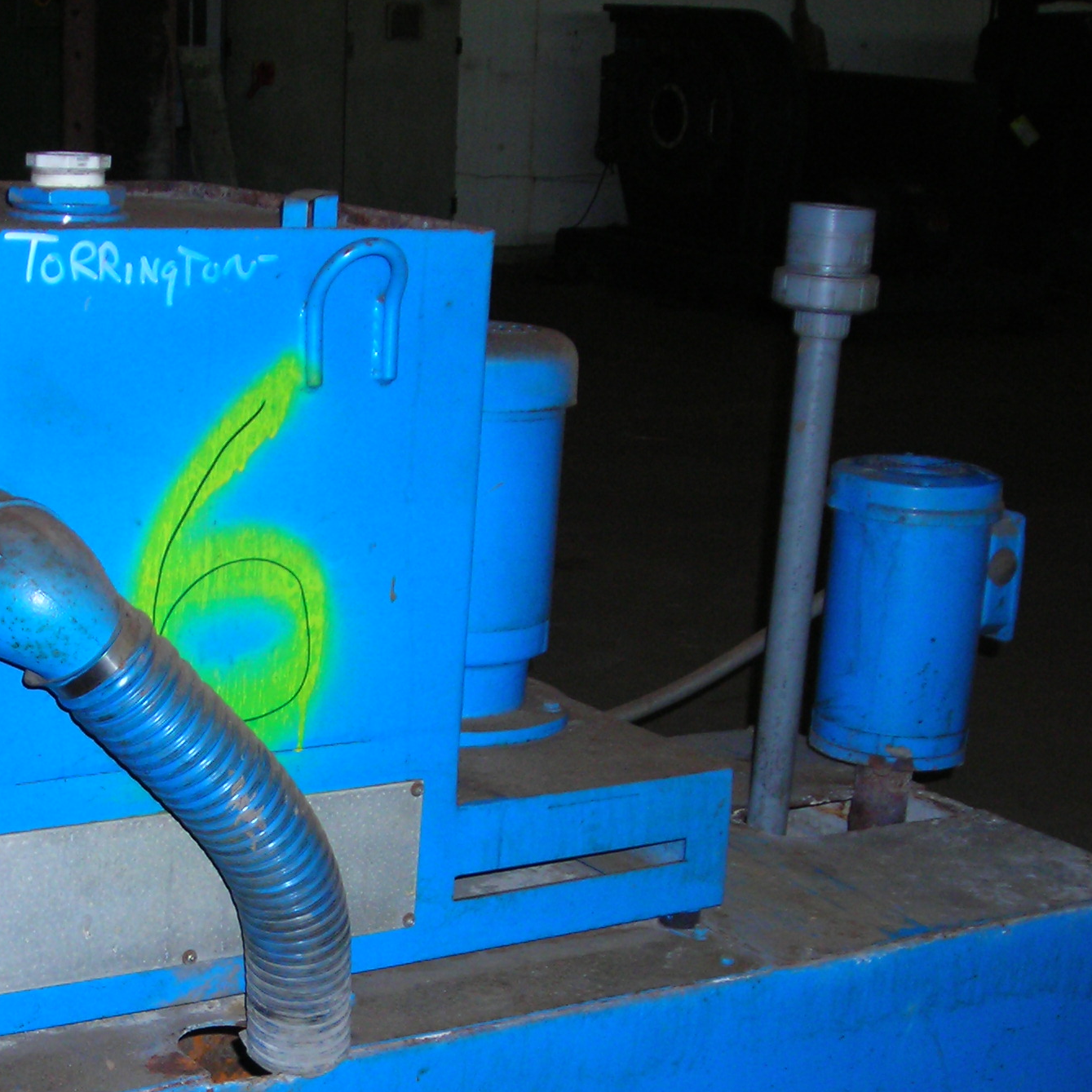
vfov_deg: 26.2
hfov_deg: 26.1
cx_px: 265
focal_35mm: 65
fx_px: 2320
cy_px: 783
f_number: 3.2
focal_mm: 6.3
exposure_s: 1/60.1
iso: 124
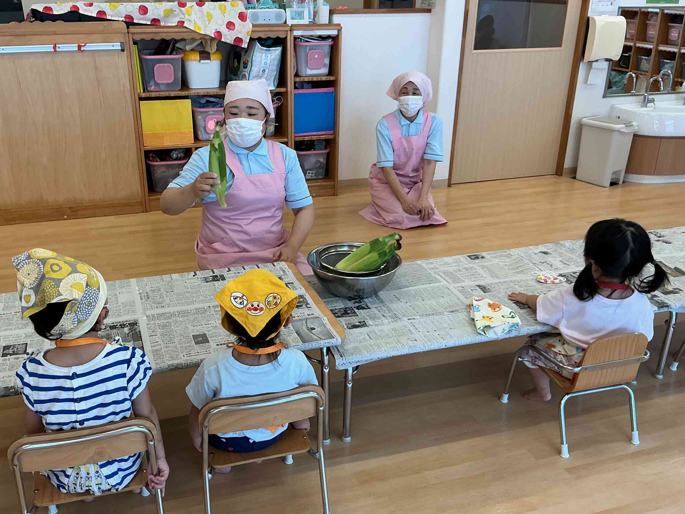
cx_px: 299
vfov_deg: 41.8
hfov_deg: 53.8
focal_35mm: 34
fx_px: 673
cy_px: 272
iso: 32
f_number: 1.8
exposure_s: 1/120
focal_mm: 3
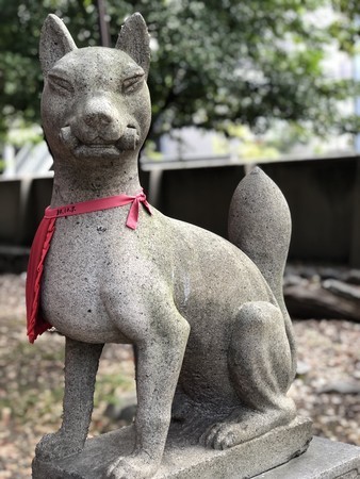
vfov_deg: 33.8
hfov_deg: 25.7
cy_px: 240
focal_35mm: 57
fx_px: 790
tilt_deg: -4.8
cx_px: 180
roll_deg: +2.3
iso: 20
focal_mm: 6.6
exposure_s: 1/30
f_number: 2.8
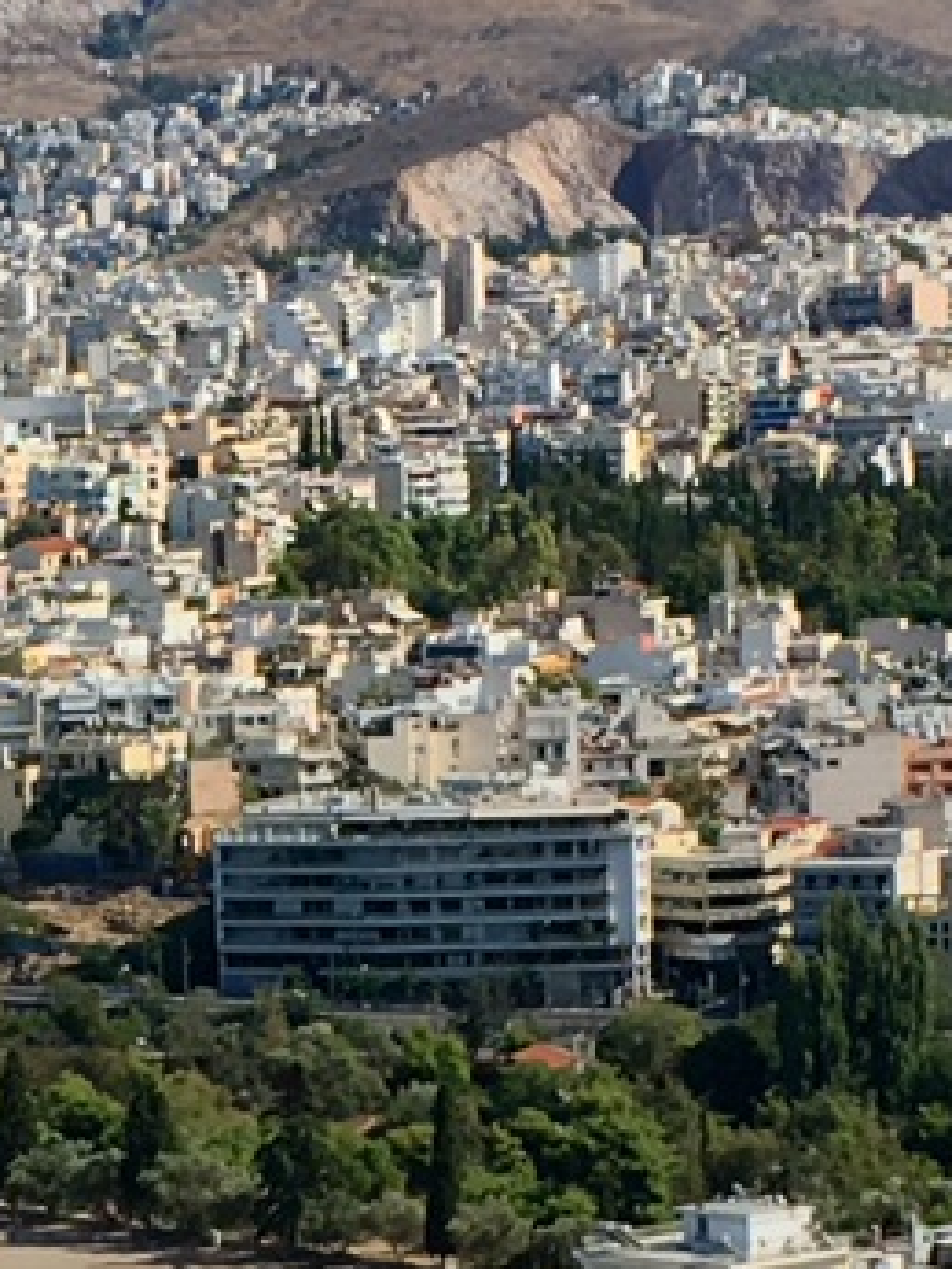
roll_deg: +2.6
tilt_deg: -8.1
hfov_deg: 8.6
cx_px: -103
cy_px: 1438
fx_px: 6303
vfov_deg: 11.3
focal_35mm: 172
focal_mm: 4.15
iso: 25
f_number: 2.2
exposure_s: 1/2331
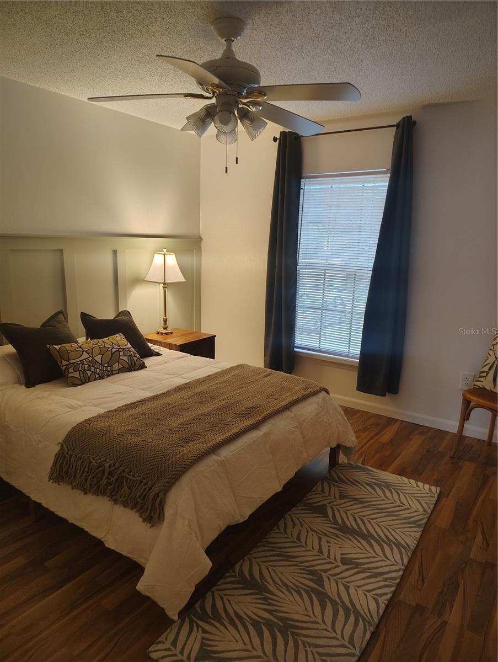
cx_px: 249
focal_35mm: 24
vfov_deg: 71.5
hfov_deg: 56.9
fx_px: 459
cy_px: 331
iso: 1400
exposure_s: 1/30
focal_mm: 5.56
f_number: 1.8
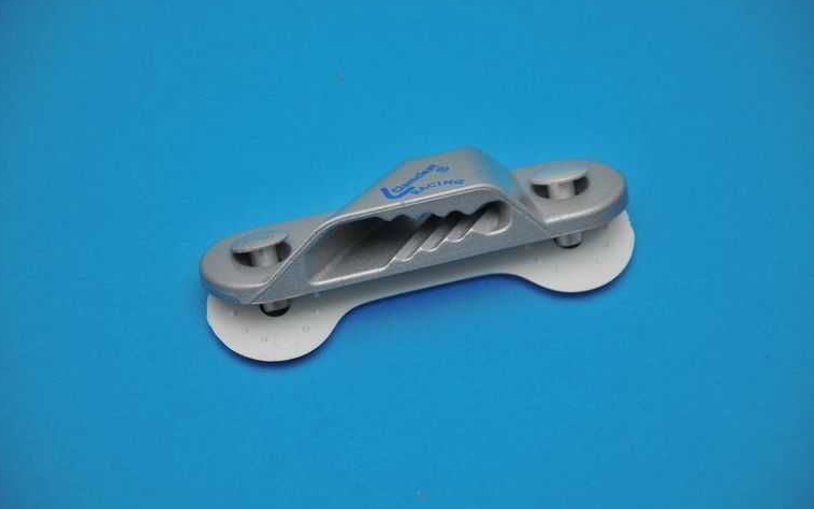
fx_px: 4827
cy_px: 240
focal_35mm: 218
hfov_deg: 9.6
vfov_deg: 6.0
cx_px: 413
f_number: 5.6
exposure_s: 1/60
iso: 500
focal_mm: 135
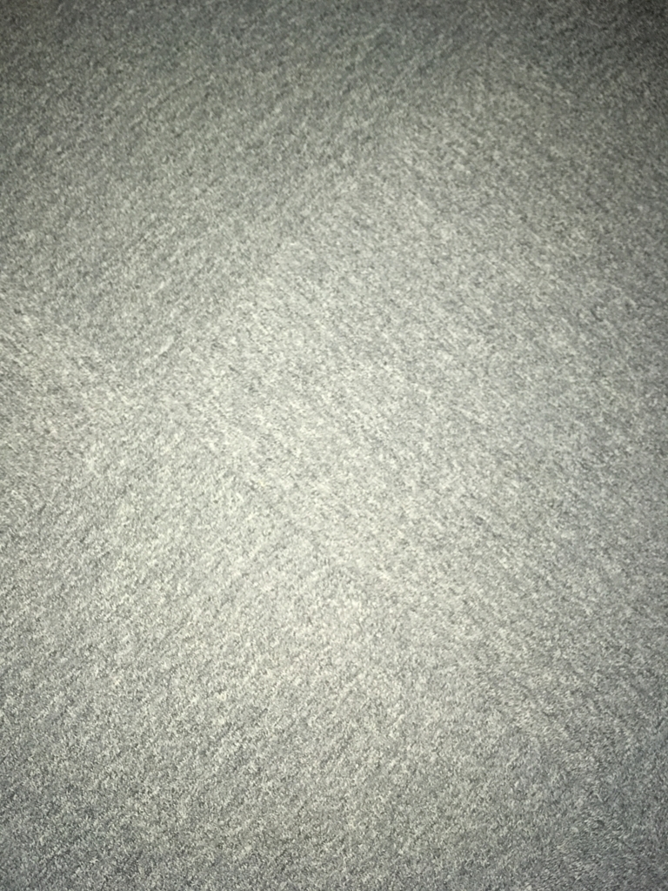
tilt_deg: -78.7
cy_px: 446
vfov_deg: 61.7
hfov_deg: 48.2
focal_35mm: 29
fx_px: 746
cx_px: 334
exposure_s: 1/16
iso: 50
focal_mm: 4.15
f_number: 2.2
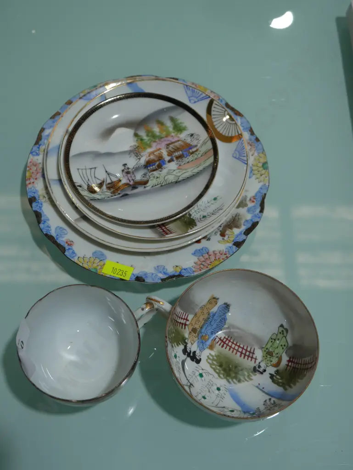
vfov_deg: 41.2
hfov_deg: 31.5
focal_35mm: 46
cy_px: 235
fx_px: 625
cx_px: 176
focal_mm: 23
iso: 200
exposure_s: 1/100
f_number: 5.1
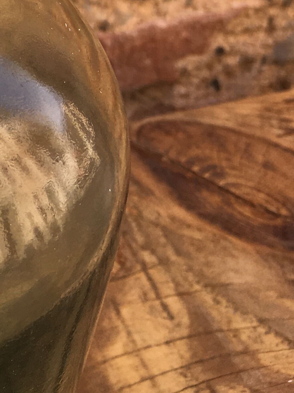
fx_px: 1019
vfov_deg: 18.9
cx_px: -157
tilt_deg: -25.3
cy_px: -214
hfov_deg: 15.1
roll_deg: -1.8
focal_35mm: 90
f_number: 2.2
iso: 25
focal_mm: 4.15
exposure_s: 1/189
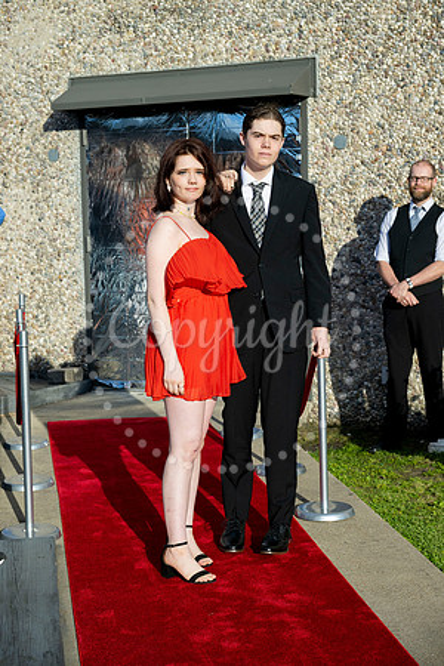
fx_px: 1184
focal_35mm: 64
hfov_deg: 21.2
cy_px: 333
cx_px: 222
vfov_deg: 31.4
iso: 400
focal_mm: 64
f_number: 5.6
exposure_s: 1/3200
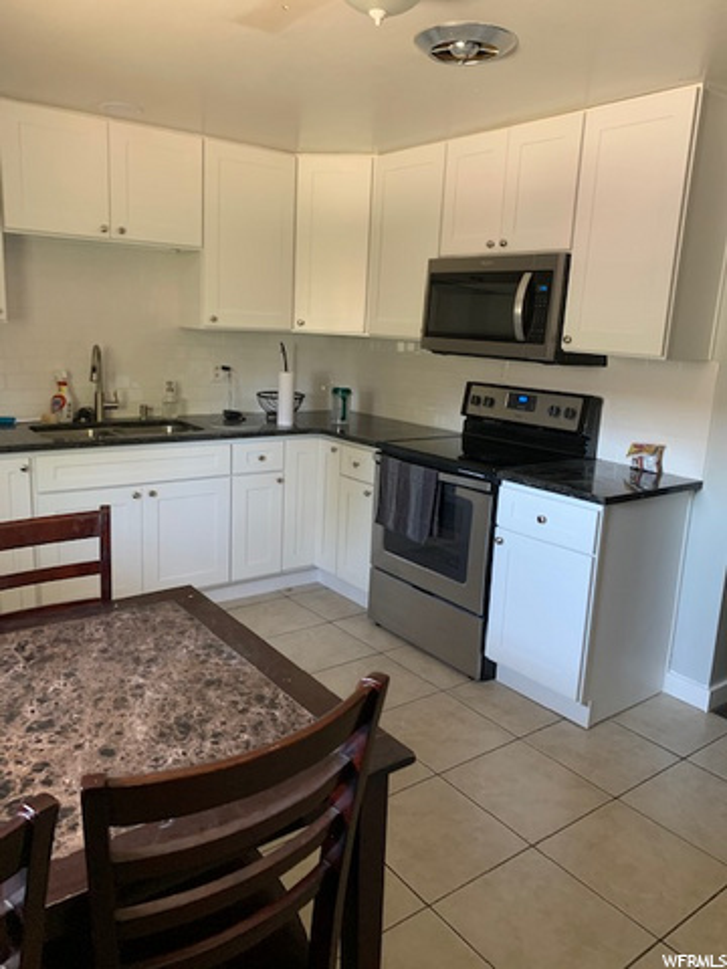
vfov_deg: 67.3
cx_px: 364
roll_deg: -2.3
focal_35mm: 26
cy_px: 484
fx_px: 728
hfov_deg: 53.1
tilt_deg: -10.7
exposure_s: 1/60
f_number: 1.8
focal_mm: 4.25
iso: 320
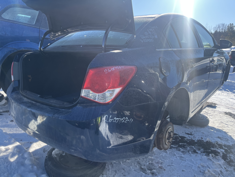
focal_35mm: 26
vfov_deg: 53.1
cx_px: 118
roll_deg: -3.3
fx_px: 177
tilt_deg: -13.3
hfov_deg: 67.3
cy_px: 88
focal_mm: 5.1
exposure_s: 1/1186
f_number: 1.6
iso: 50
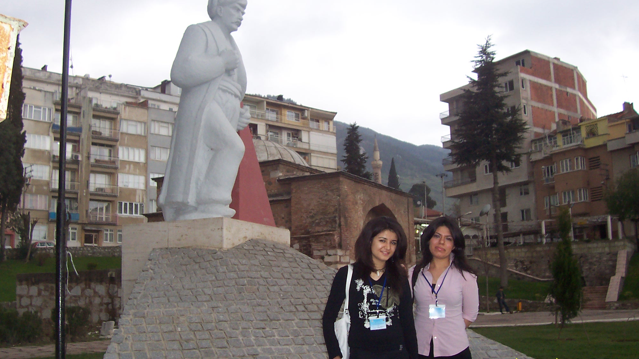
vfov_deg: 29.0
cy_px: 187
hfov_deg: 49.4
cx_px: 323
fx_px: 695
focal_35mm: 41
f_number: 2.8
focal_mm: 5.6
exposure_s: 1/60
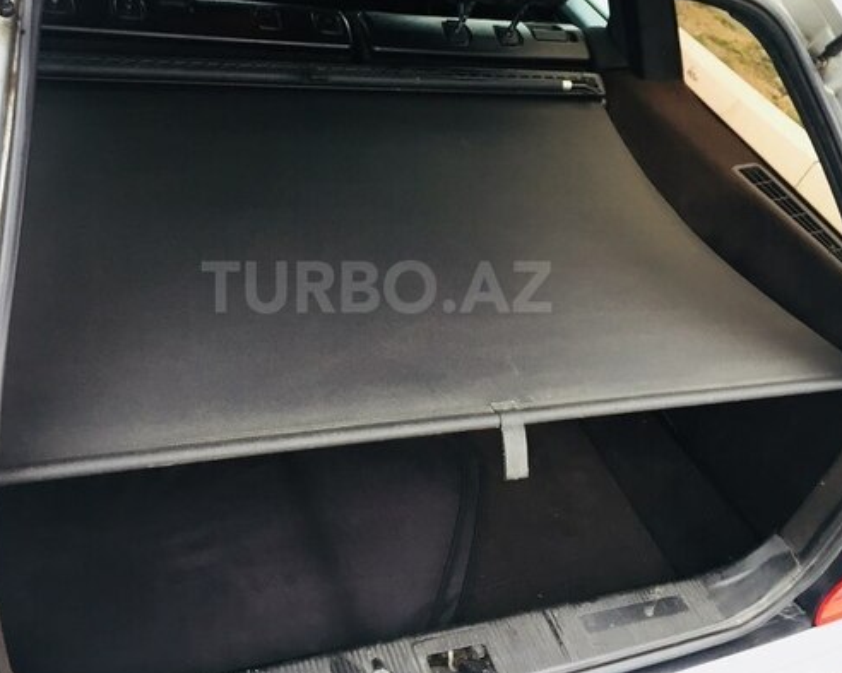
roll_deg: -18.3
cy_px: 287
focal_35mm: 38
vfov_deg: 39.0
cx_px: 377
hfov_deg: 47.9
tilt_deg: -38.0
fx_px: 946
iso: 80
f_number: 2.2
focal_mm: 4.15
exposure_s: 1/33
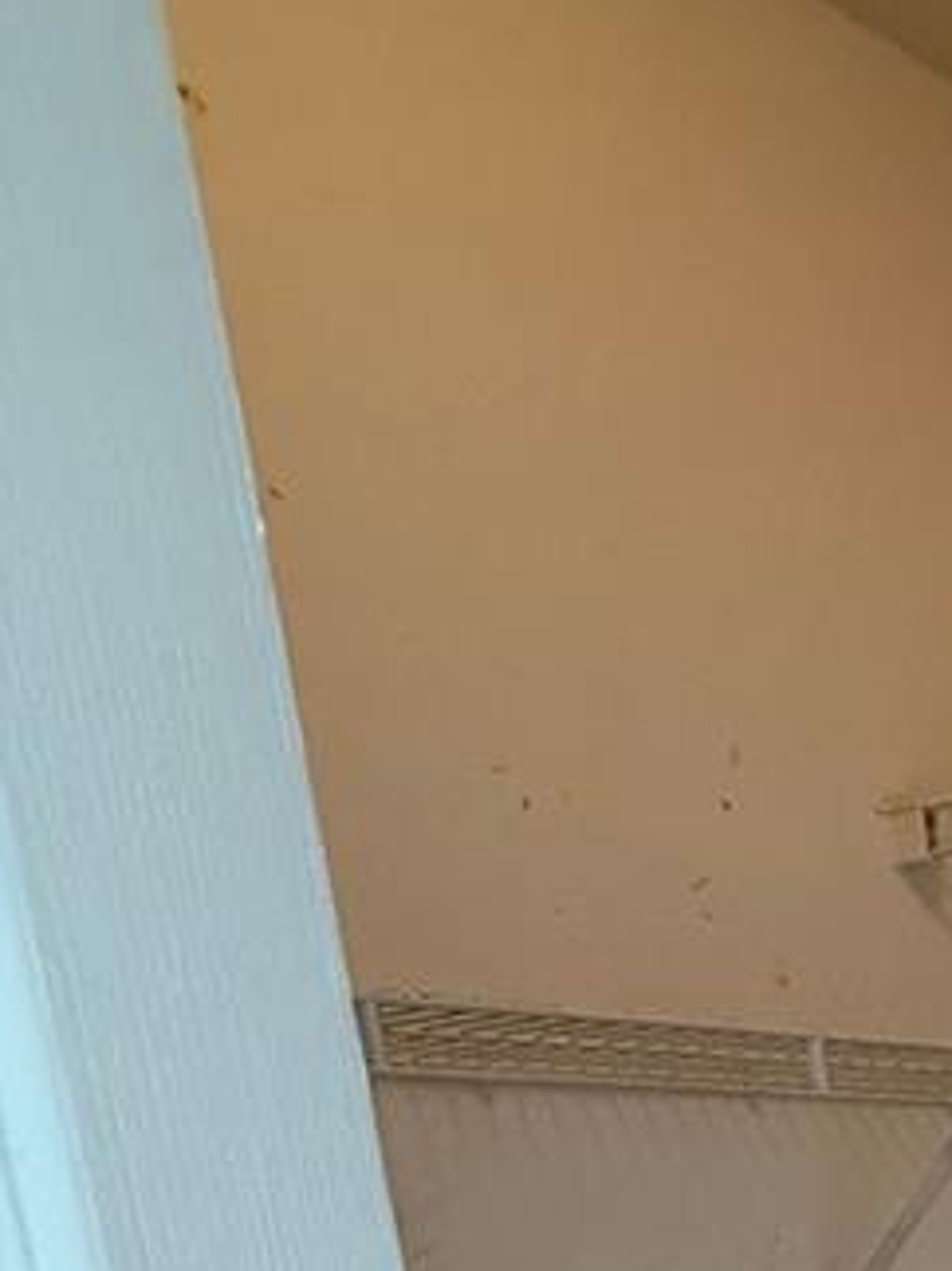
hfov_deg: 19.8
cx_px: 1758
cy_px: 1633
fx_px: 1908
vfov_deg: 29.8
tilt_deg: -10.6
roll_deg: +2.7
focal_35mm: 52
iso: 200
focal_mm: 2.22
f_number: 2.2
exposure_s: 1/60
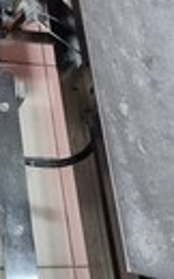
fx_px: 776
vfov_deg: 20.4
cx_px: 107
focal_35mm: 102
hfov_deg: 12.8
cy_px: 107
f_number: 1.8
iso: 320
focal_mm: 5.4
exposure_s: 1/100
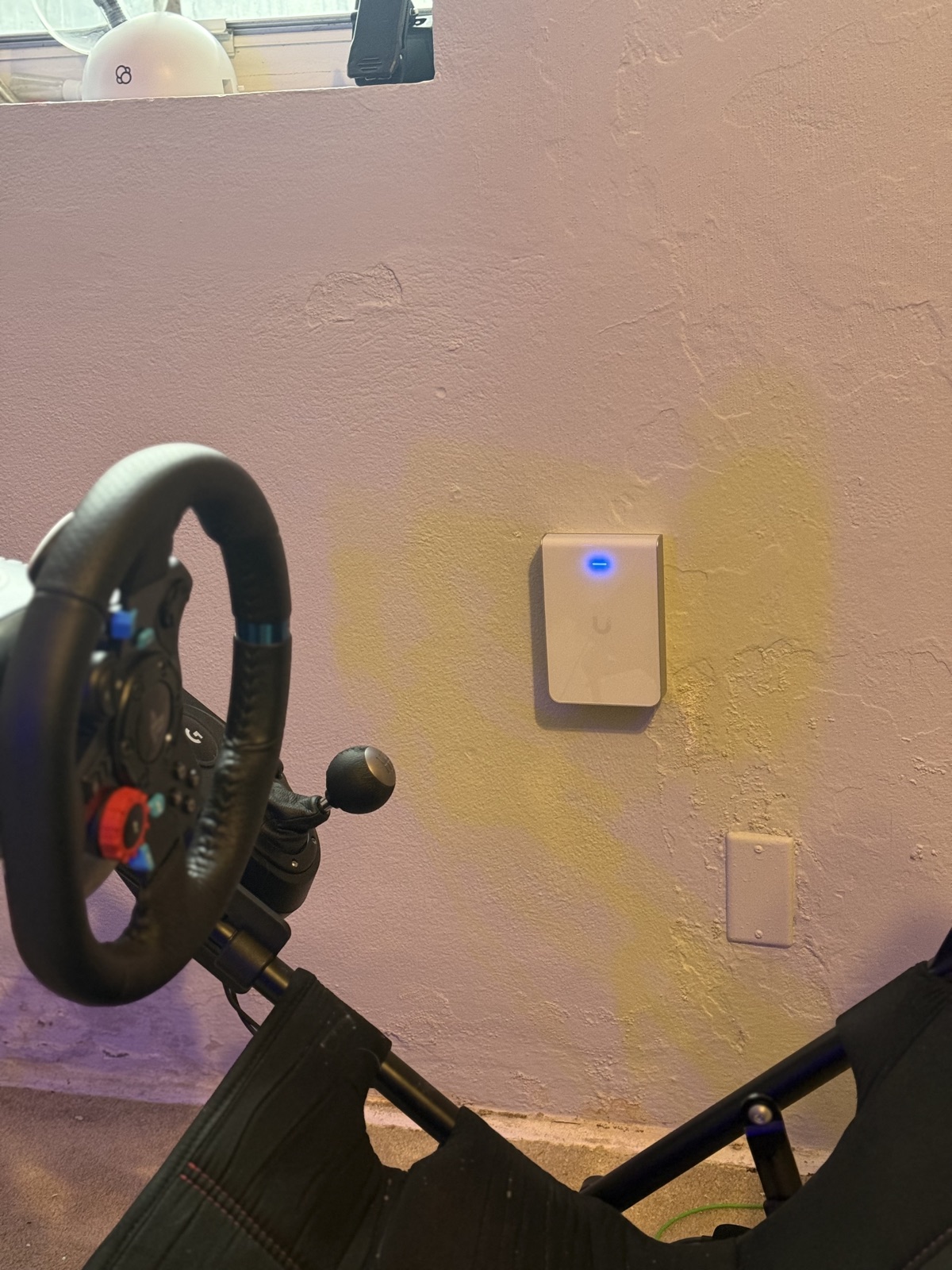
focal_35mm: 48
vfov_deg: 39.7
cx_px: 476
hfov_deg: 30.3
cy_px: 635
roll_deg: +2.8
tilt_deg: -16.8
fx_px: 1760
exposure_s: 1/51
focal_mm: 6.76
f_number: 1.78
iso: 250
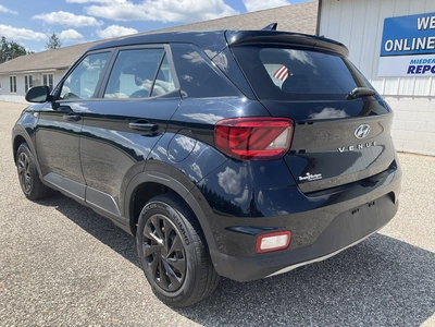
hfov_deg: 61.7
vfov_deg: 48.2
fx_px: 364
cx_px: 218
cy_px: 164
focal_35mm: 29
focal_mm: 3
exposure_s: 1/869
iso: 25
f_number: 1.8
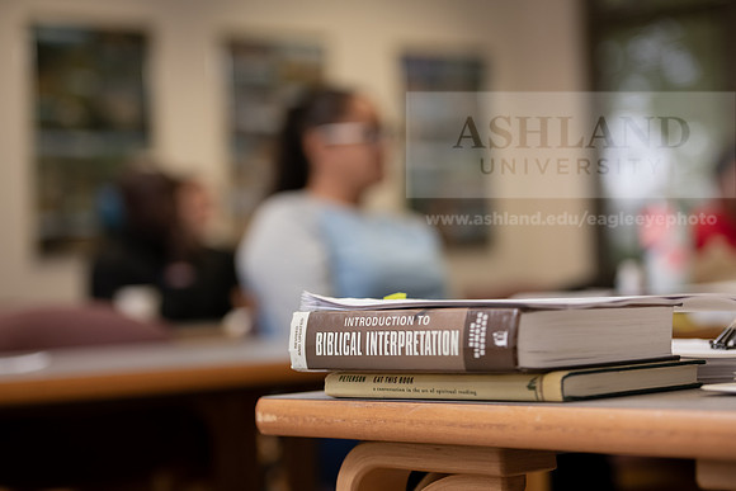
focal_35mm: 95
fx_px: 1943
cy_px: 246
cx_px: 368
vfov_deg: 14.4
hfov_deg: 21.5
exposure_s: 1/200
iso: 1000
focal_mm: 95
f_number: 3.5
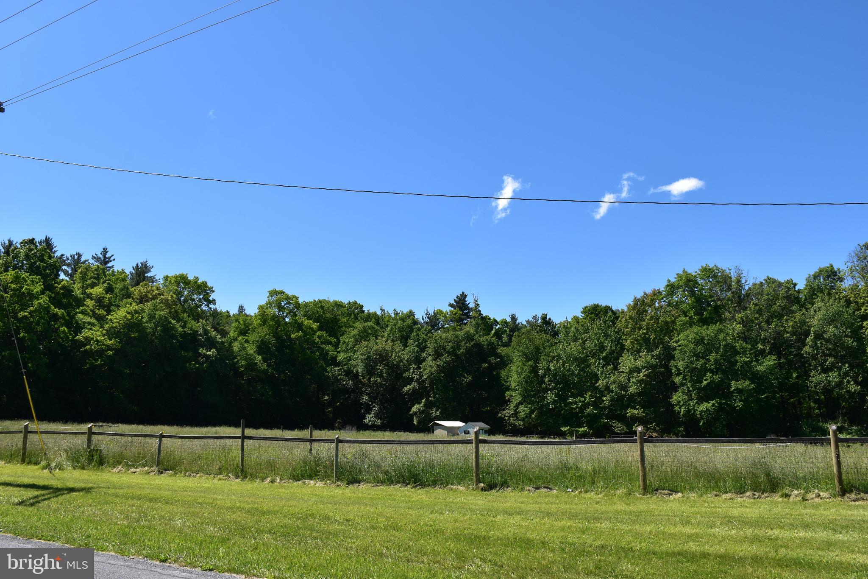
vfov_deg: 47.9
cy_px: 290
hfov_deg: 67.4
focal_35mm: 27
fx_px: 651
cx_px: 434
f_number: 11
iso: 400
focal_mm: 18
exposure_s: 1/400
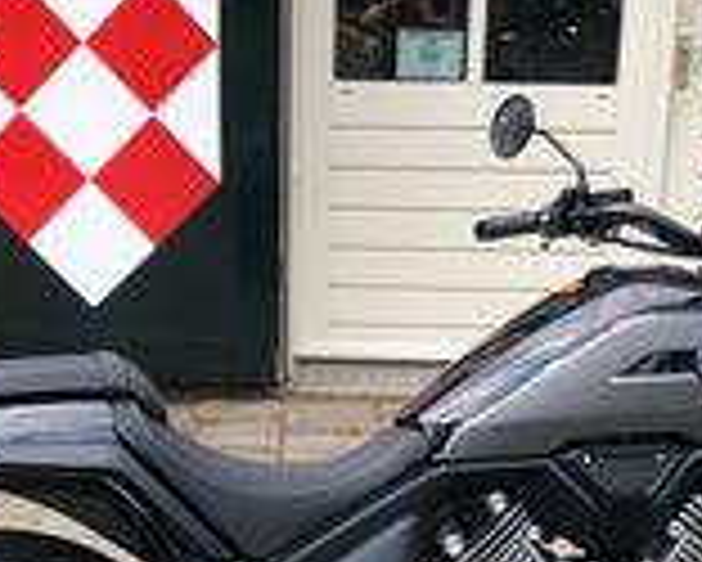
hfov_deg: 27.1
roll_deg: -1.5
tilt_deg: -20.4
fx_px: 1455
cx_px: 328
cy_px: 508
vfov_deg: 21.4
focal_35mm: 70
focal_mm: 3.99
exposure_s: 1/338
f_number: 1.8
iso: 20
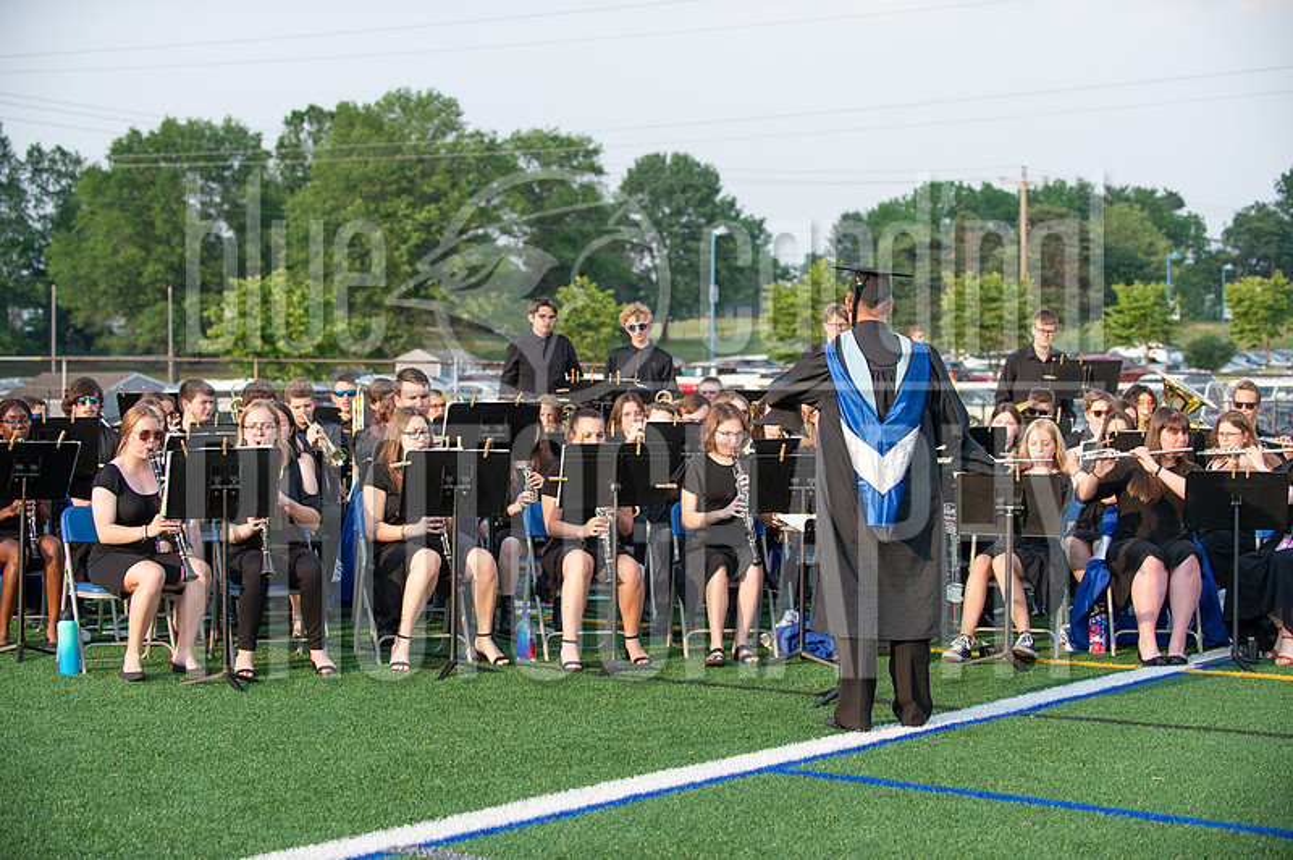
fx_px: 2512
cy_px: 430
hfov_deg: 28.9
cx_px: 646
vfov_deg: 19.4
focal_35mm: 70
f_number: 4
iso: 200
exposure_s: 1/640
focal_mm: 70
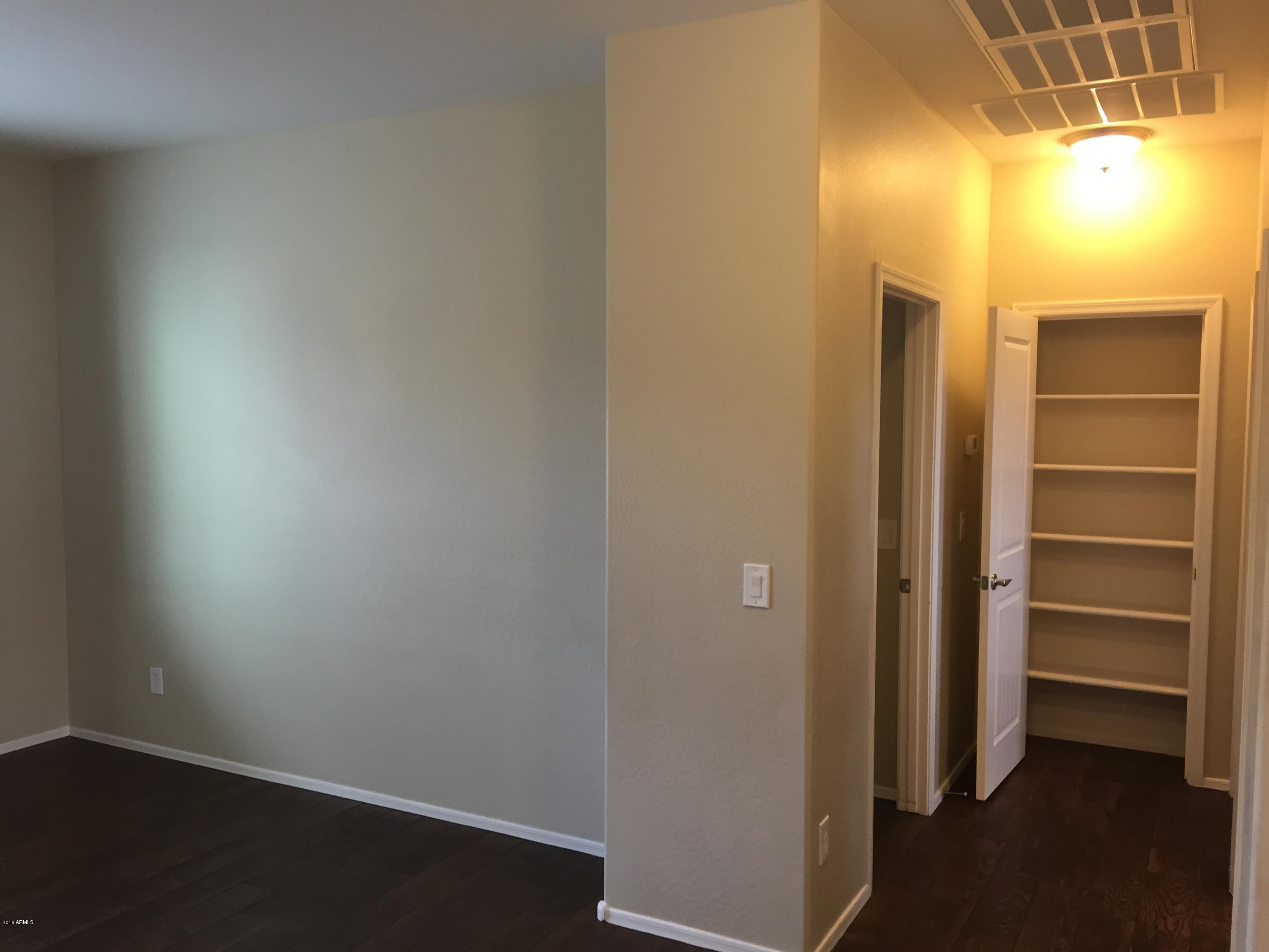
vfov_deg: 48.2
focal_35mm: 29
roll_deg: -0.1
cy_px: 476
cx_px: 634
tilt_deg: -3.6
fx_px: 1063
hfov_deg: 61.7
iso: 80
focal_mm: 4.15
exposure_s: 1/30
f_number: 2.2
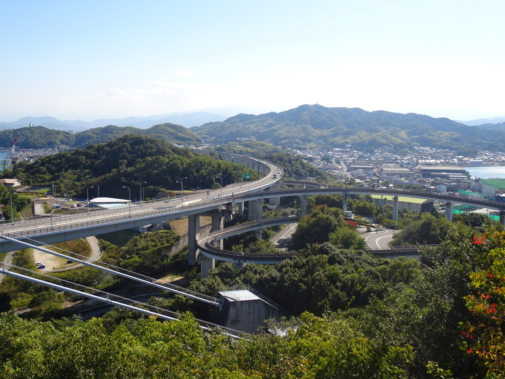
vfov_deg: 44.2
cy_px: 190
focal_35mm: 32
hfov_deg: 56.8
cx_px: 252
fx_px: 467
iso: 80
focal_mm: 5.43
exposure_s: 1/640
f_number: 4
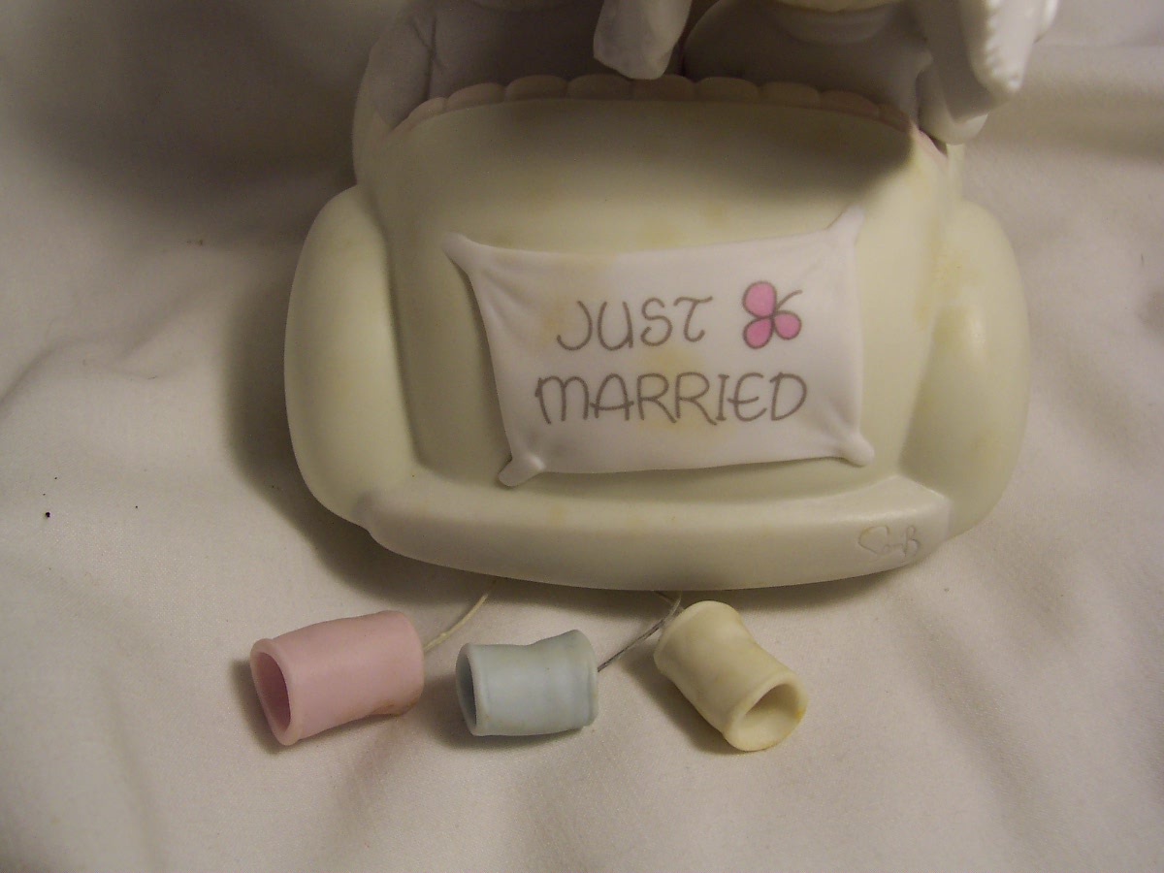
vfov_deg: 38.7
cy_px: 436
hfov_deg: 50.1
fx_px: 1244
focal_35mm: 37
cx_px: 582
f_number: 2.8
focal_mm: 5.6
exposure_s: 1/180
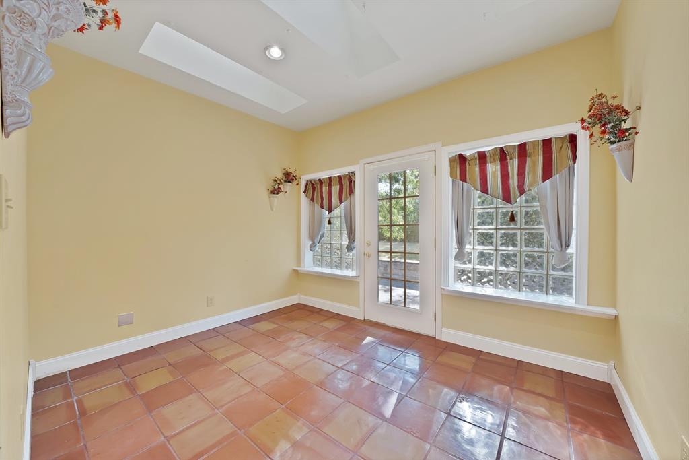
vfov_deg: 90.0
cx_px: 344
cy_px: 230
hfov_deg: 112.6
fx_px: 230
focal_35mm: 12
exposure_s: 1/3
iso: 640
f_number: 9
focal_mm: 12
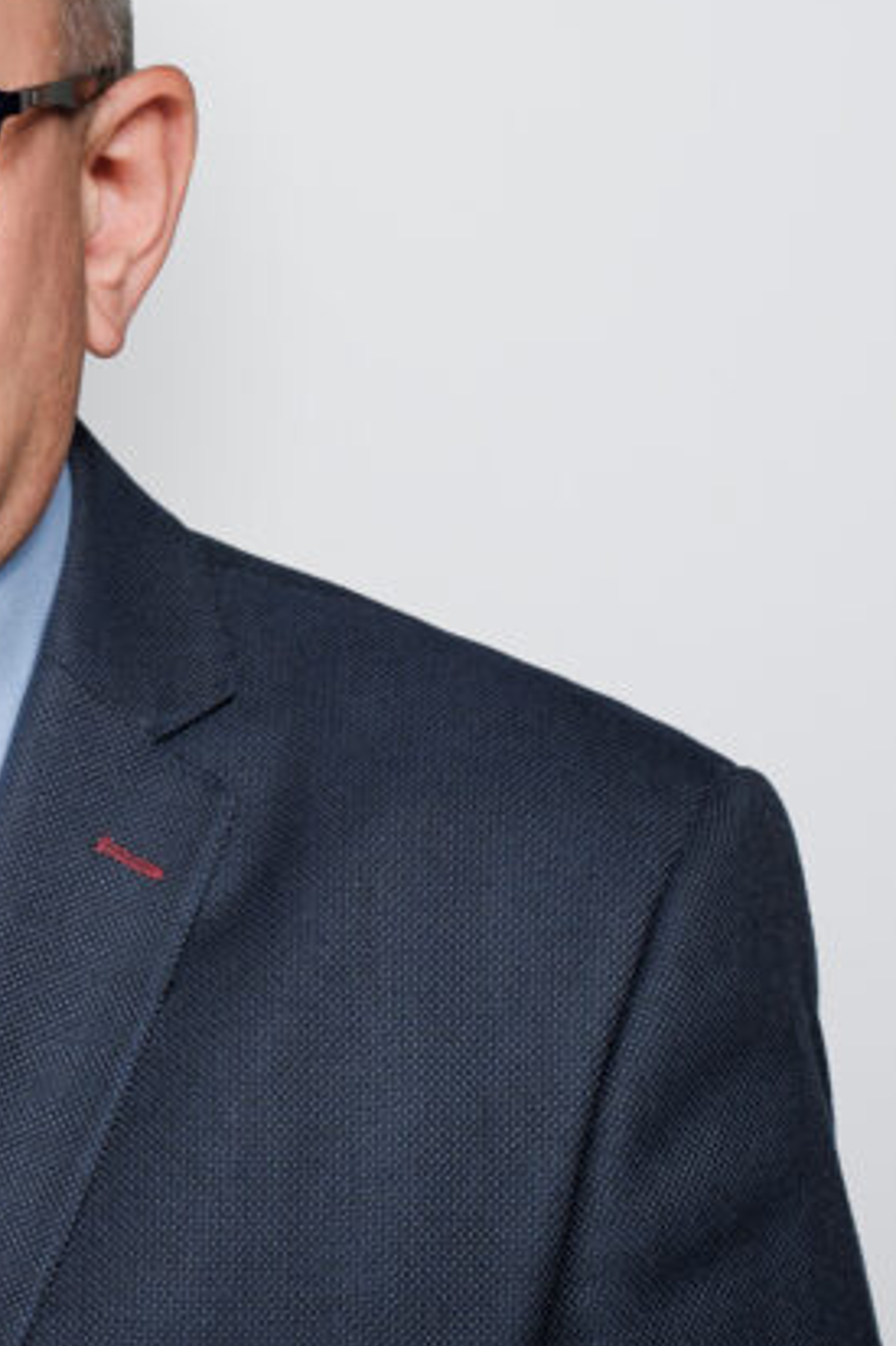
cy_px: 438
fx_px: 4633
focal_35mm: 124
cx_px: -254
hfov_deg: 10.8
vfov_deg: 16.5
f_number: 6.3
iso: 100
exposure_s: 1/250
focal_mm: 50
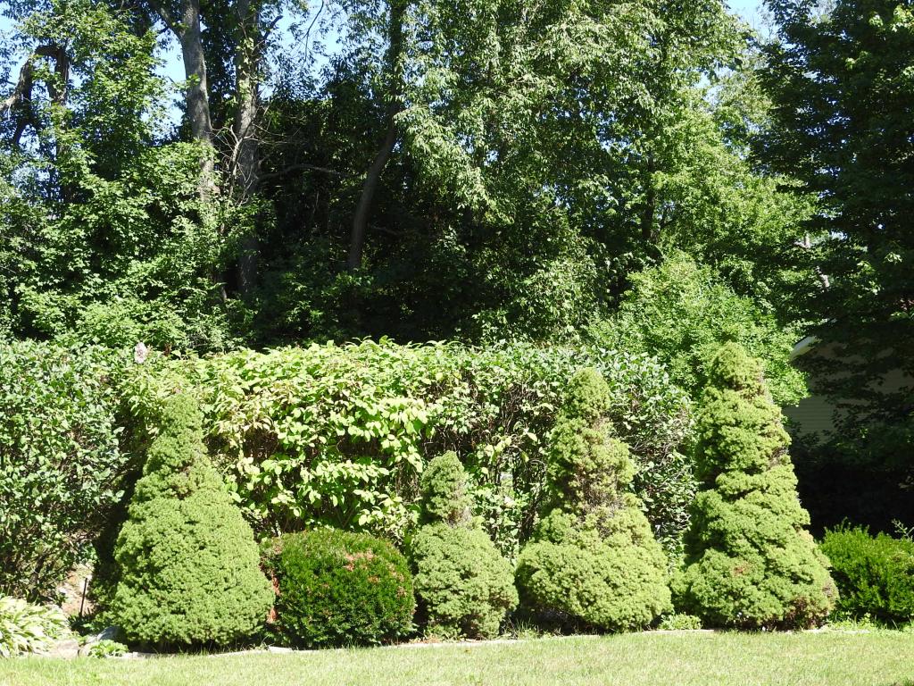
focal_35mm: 60
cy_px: 343
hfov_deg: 32.2
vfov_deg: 24.4
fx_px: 1584
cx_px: 457
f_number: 4.2
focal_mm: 10.7
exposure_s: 1/200
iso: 100
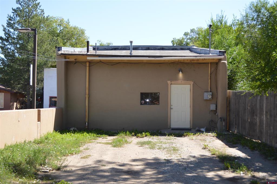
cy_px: 92
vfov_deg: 25.7
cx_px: 138
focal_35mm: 52
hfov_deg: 37.9
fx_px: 403
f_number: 5.3
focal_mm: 35
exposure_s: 1/200
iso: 100
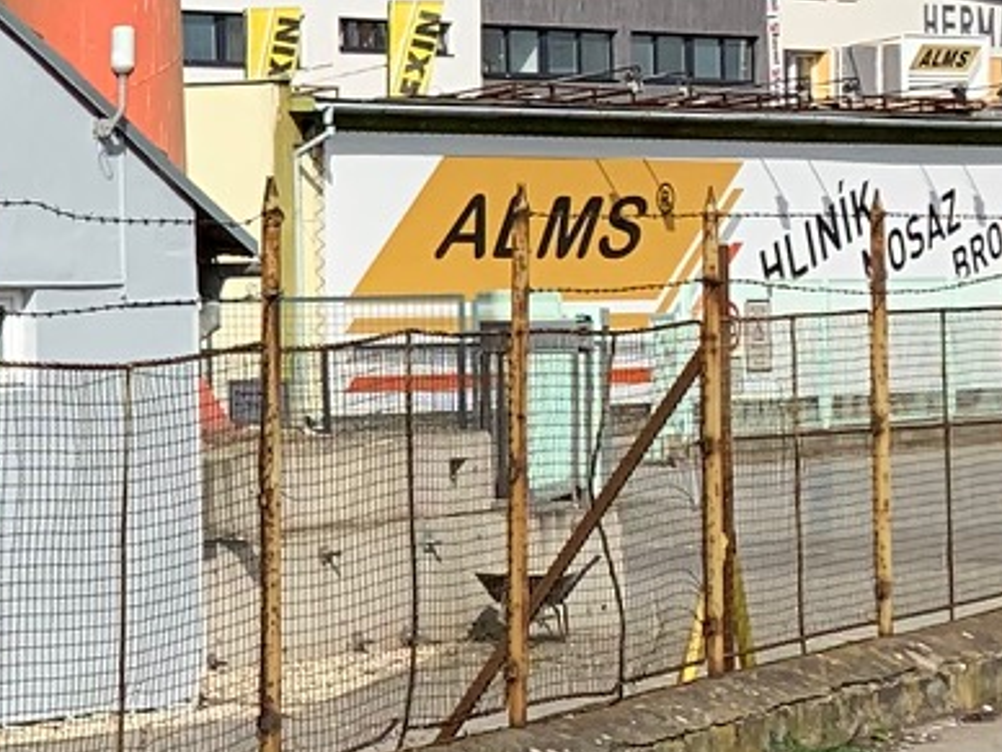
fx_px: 3908
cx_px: -1397
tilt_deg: +1.2
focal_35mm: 135
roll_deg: +0.8
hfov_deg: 11.9
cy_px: 421
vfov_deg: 11.0
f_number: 1.8
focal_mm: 4.25
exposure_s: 1/3289
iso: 25
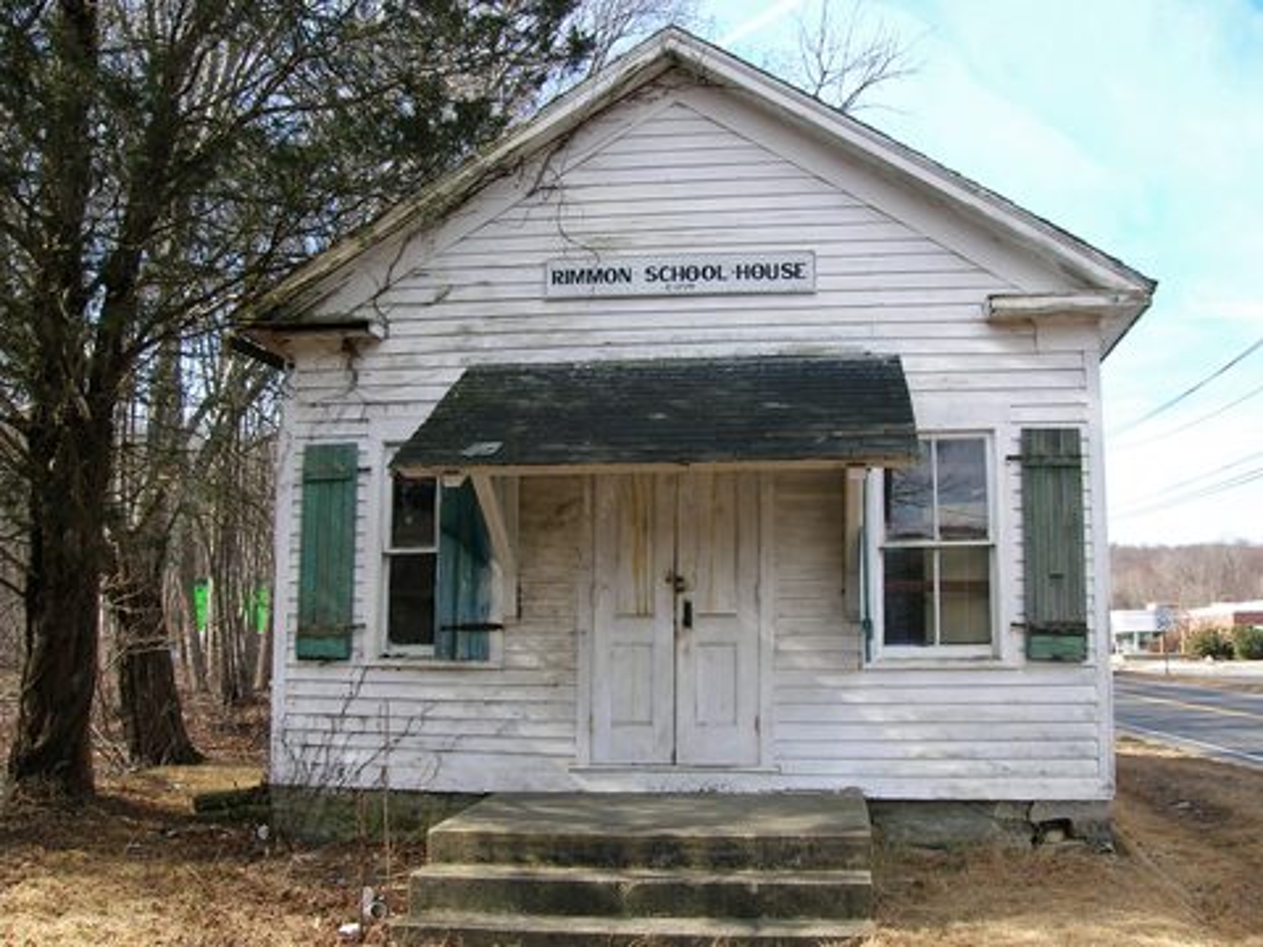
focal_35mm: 34
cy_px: 474
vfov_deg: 41.8
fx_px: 1241
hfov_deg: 54.0
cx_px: 632
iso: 50
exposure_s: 1/120
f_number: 4.9
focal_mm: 5.7
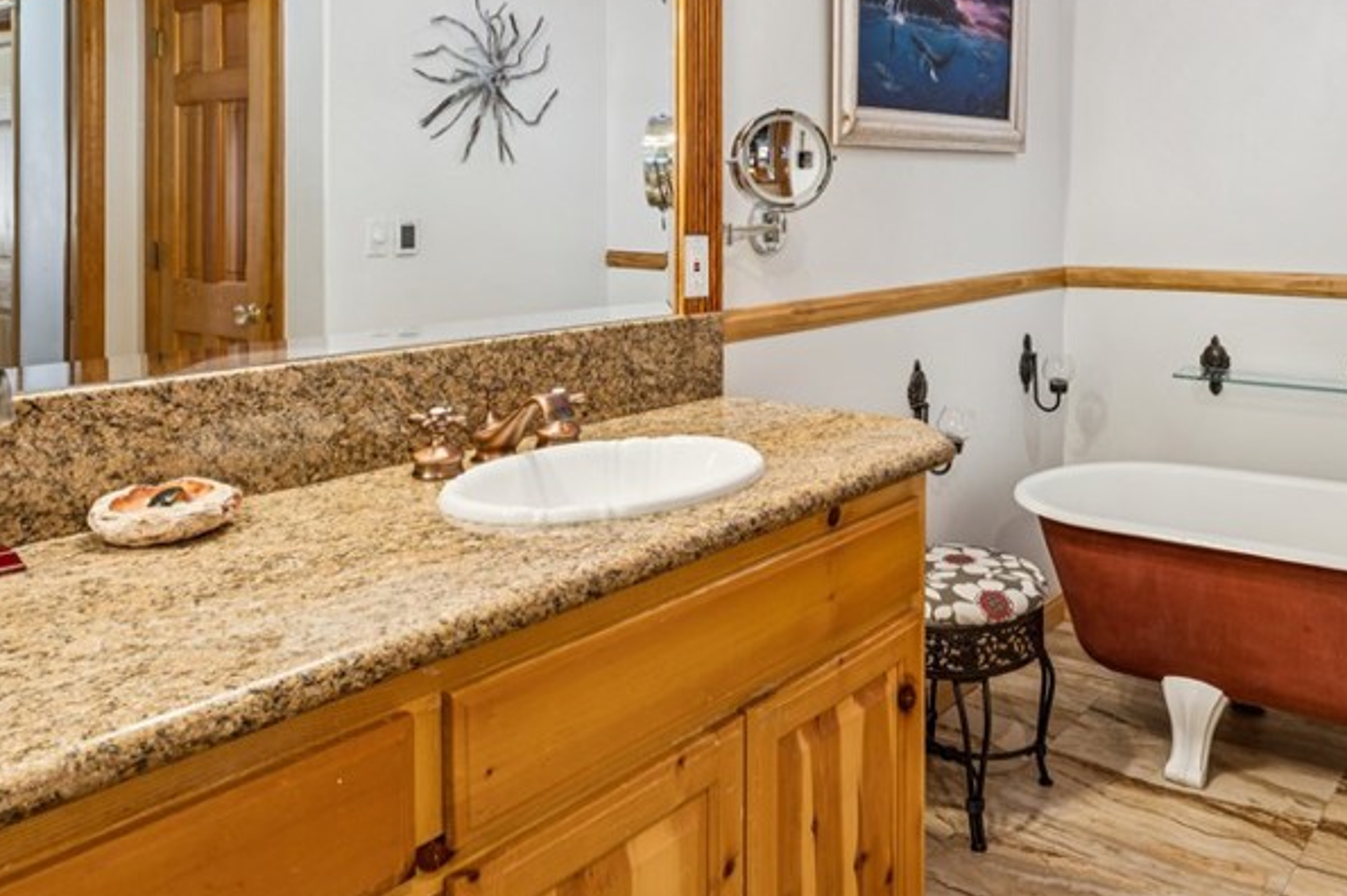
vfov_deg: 40.4
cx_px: 881
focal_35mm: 31
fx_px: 1172
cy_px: 199
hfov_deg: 58.6
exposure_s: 1.3
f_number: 13
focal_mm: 18.2
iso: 100
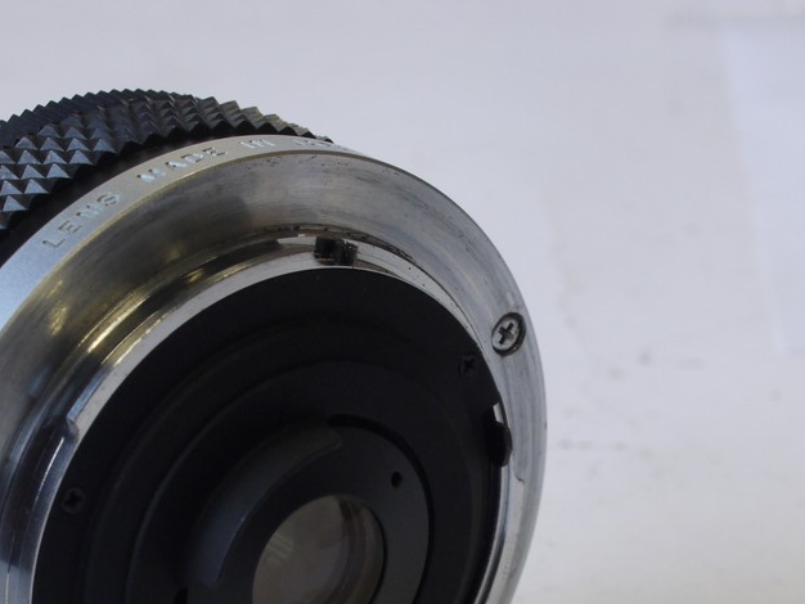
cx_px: 323
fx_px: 2675
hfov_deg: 17.1
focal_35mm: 115
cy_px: 542
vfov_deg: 12.8
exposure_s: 1/30
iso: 400
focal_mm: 30
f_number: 10
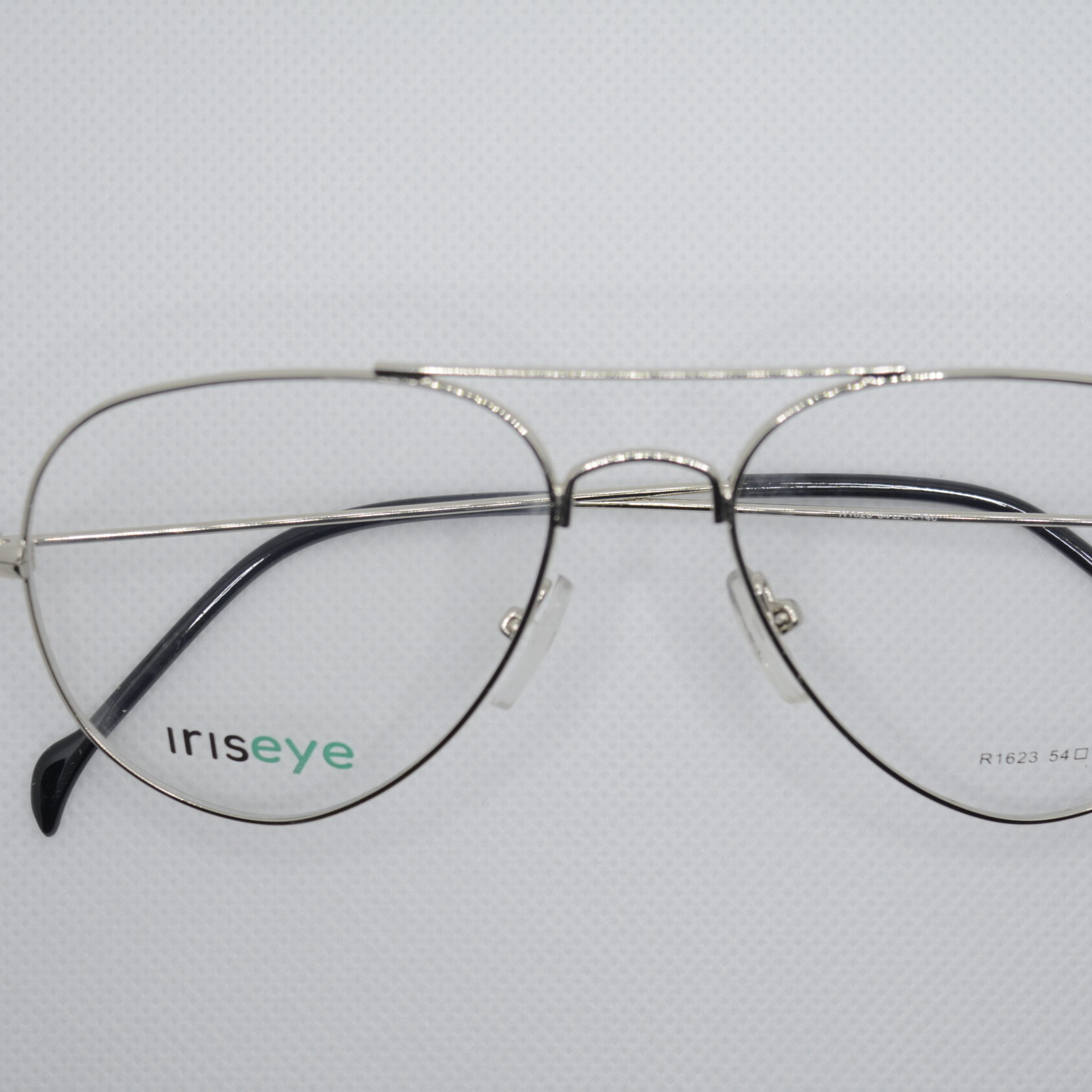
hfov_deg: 22.4
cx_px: 661
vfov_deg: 22.5
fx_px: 2748
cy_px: 545
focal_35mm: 77
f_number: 5.6
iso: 200
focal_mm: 40
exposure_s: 1/125
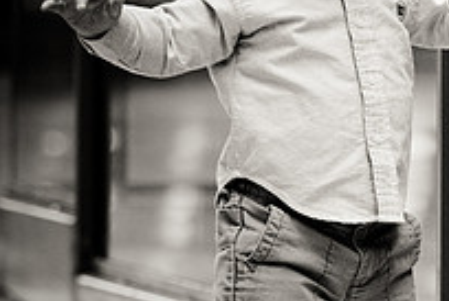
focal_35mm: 554
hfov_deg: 3.7
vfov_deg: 2.5
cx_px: 546
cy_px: 154
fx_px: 6925
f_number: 2.8
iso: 250
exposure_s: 1/200
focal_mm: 130
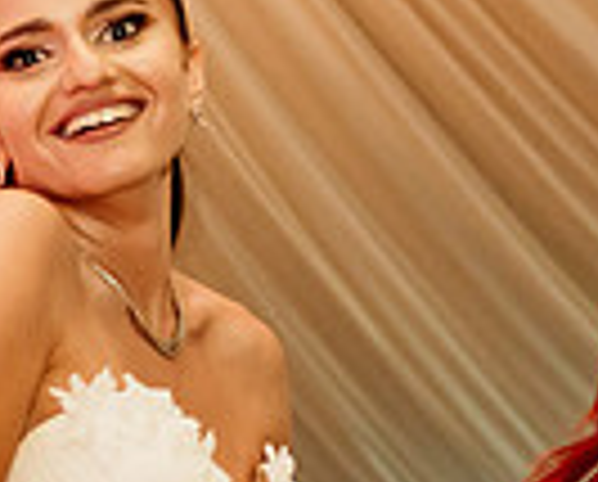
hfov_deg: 10.6
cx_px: -254
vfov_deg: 8.8
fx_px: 3122
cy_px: 427
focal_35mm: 176
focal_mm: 34
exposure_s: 1/125
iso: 2000
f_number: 2.8
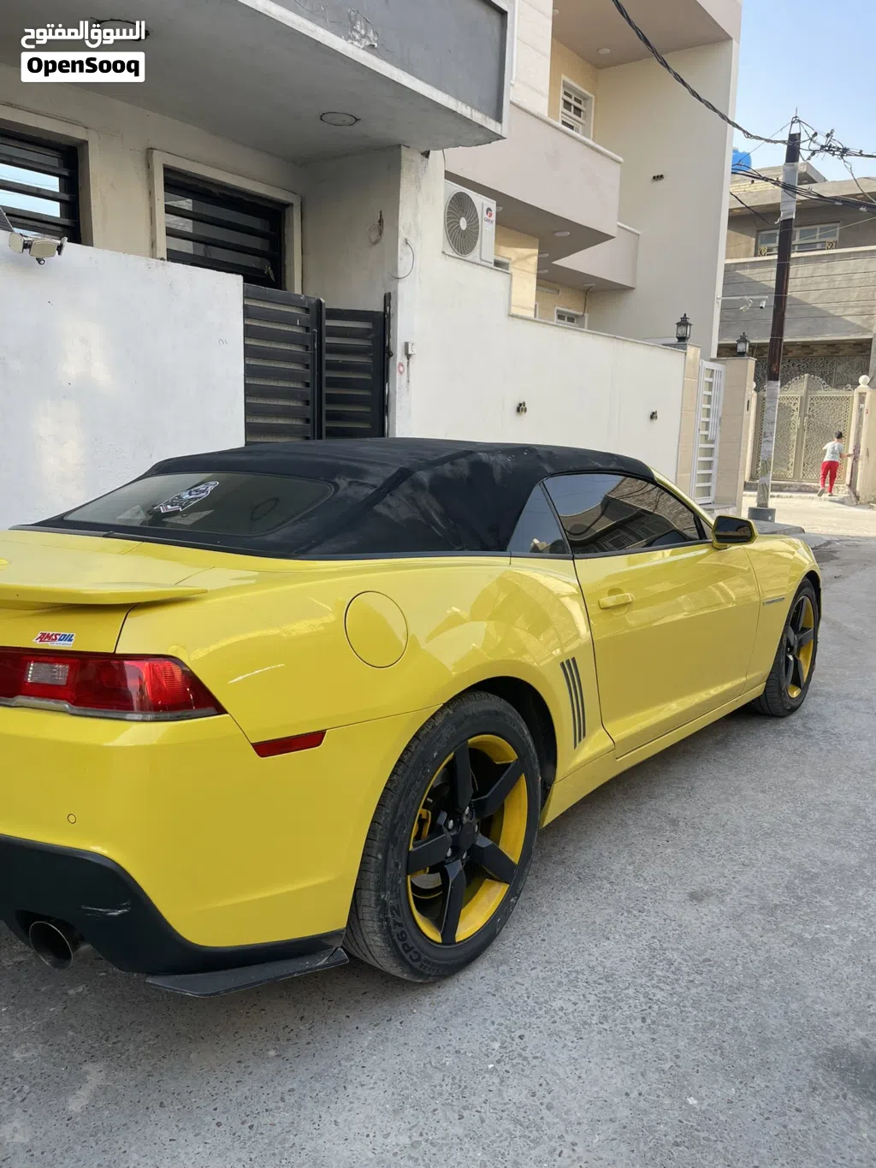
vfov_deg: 69.4
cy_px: 584
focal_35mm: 25
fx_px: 843
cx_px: 438
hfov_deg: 54.9
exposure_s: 1/484
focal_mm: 5.1
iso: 32
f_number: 1.6
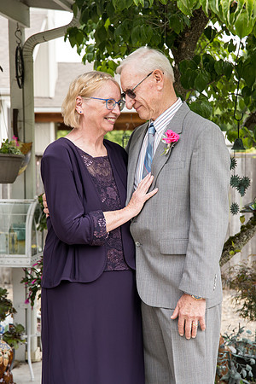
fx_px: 747
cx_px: 128
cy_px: 192
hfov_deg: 19.5
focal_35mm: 70
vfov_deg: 28.8
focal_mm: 70
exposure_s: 1/500
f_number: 5
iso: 400
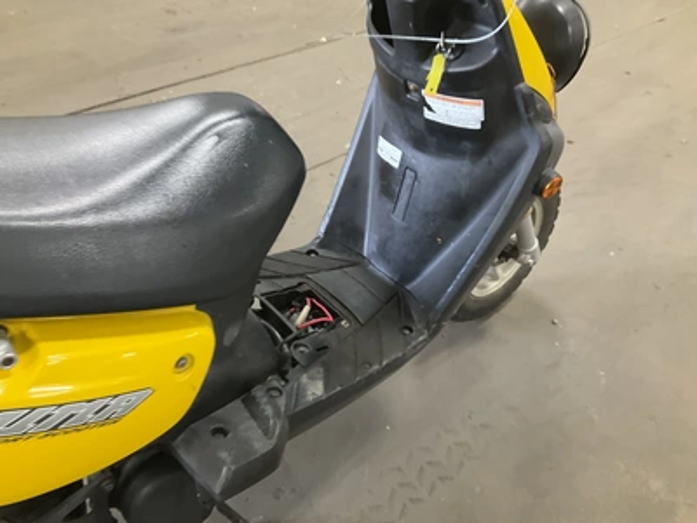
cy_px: 262
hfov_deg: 61.7
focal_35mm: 29
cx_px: 348
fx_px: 584
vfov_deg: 48.2
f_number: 1.8
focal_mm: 3
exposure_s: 1/40
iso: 250
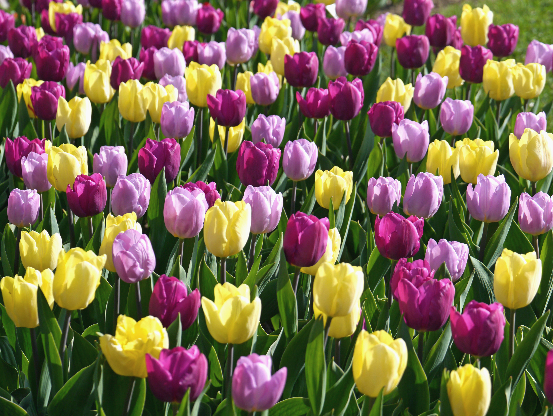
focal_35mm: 160
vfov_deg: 9.3
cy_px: 208
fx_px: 2557
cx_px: 276
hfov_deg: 12.3
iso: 160
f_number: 7.1
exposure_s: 1/500
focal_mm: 80
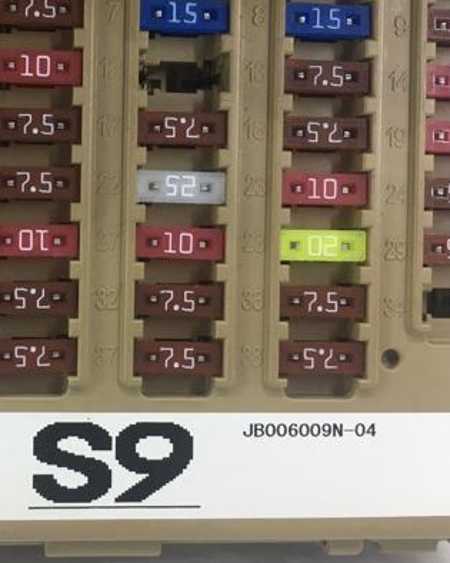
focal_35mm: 46
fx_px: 766
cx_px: 81
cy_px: 261
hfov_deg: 31.8
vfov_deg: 40.3
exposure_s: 1/33
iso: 25
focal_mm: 4.15
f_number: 2.2
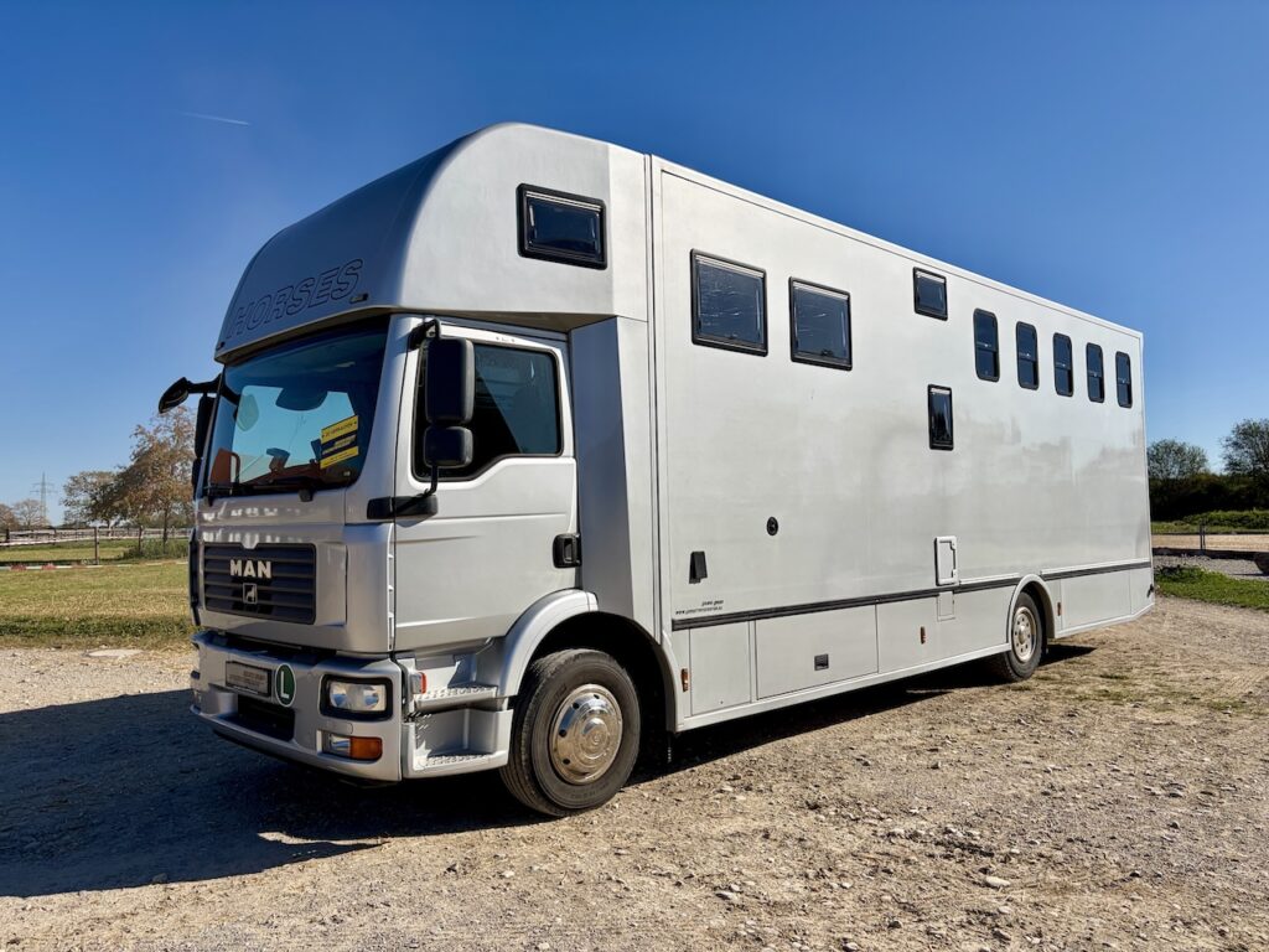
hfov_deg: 67.3
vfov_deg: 53.1
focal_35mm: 26
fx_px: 953
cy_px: 476
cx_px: 634
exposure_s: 1/7813
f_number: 1.6
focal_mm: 5.96
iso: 50
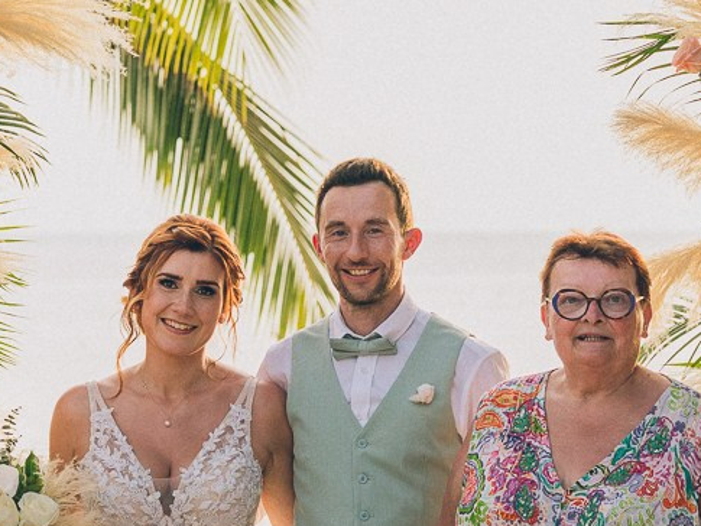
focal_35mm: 239
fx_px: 4841
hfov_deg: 8.3
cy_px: 238
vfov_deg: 6.2
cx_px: 460
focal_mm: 50
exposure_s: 1/640
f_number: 2.8
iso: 100
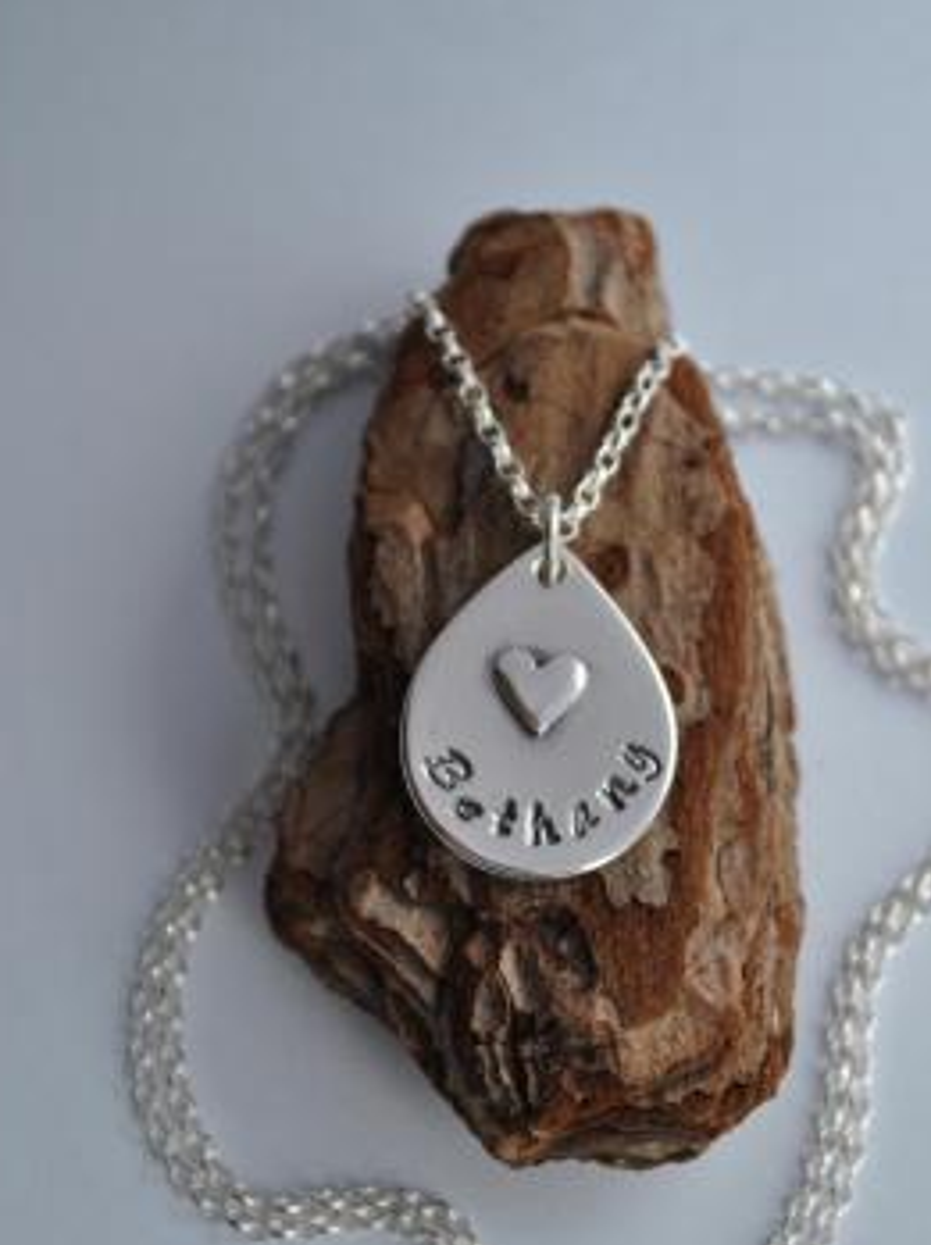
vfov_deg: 16.9
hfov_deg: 12.7
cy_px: 731
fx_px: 4193
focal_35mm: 117
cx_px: 580
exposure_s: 1/60
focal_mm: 55
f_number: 5.6
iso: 200
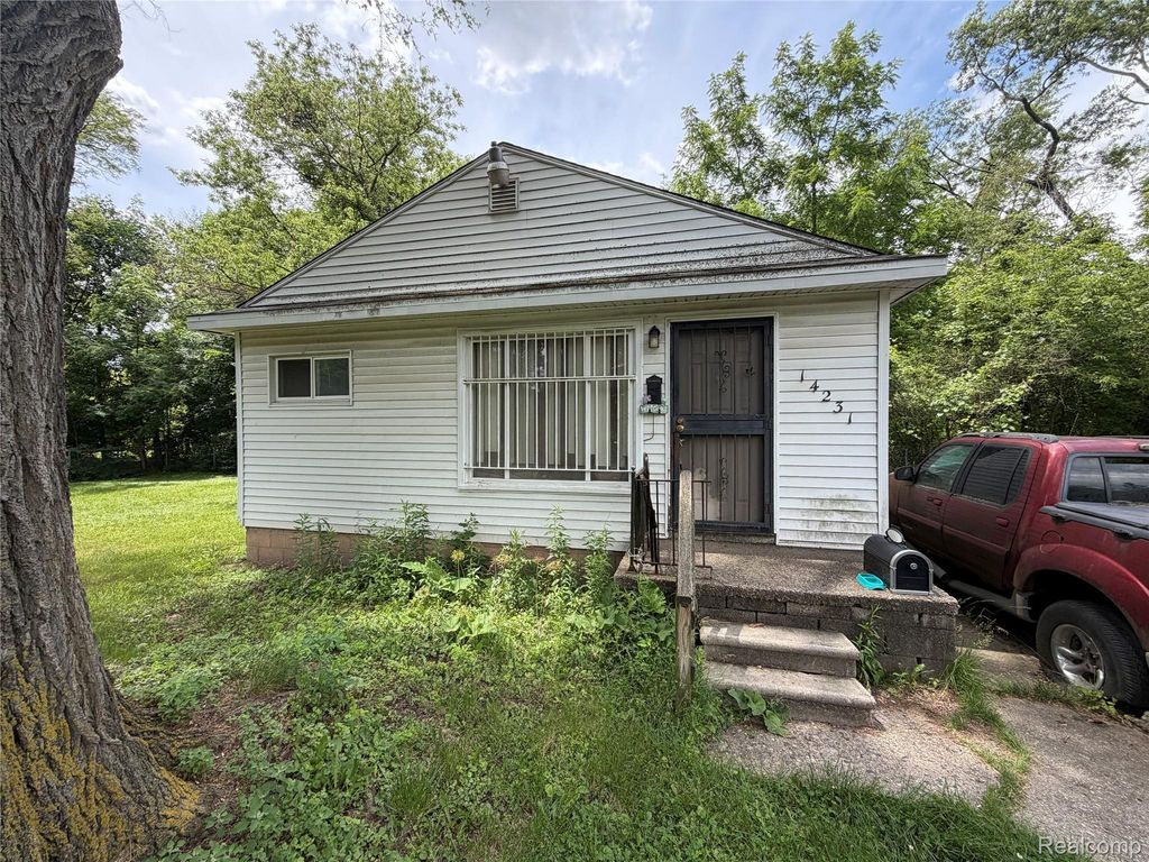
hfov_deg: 102.1
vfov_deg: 85.7
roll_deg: +0.8
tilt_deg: -0.9
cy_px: 431
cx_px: 574
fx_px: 465
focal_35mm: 14
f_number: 2.2
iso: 64
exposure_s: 1/502
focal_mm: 2.22
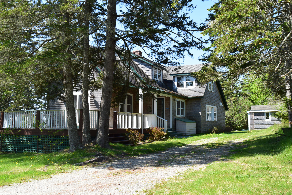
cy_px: 98
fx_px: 316
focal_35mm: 39
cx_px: 146
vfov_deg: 34.2
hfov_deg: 49.6
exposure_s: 1/320
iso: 400
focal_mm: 26
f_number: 10
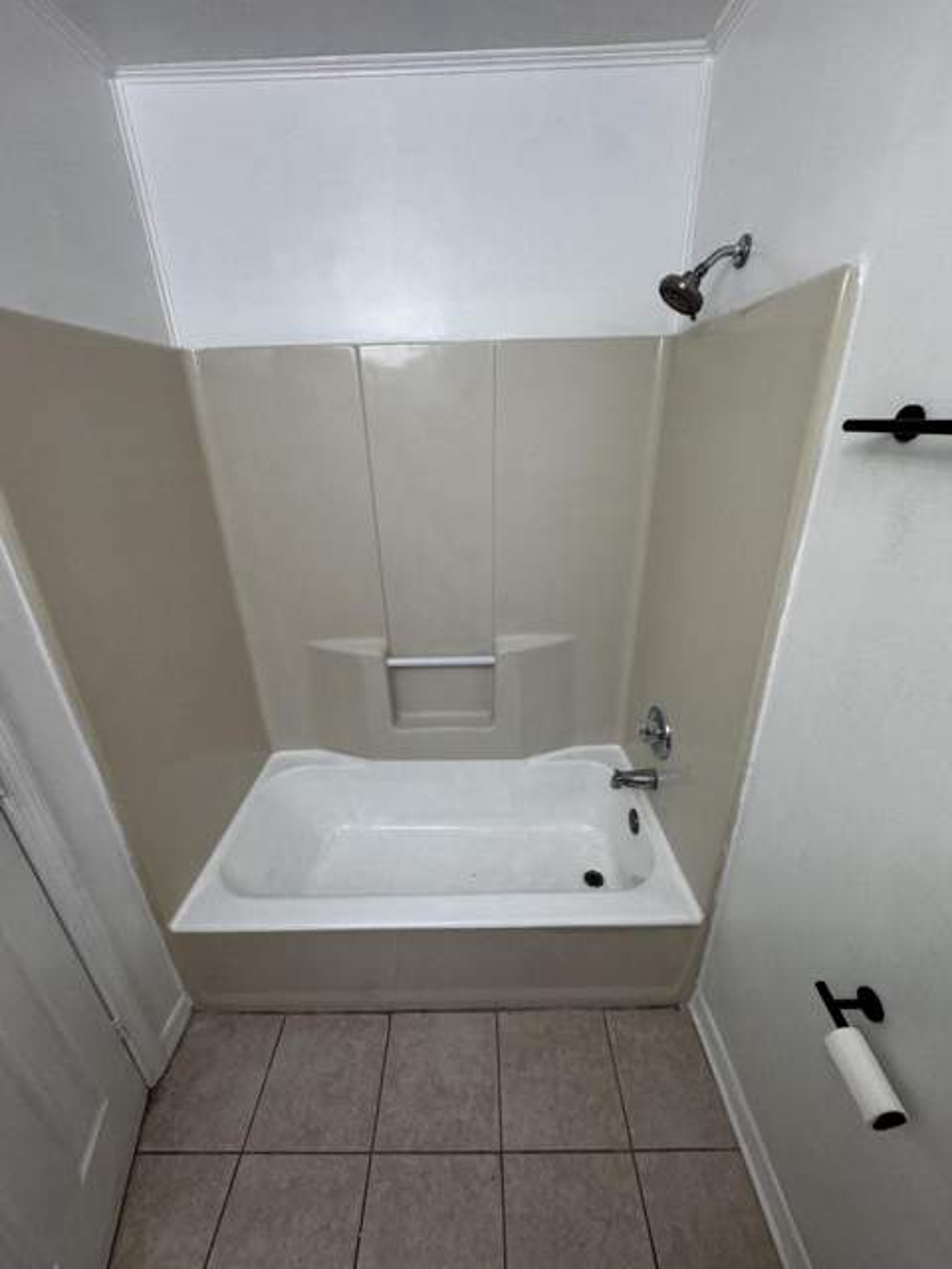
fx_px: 513
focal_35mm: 14
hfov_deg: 85.7
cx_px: 476
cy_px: 634
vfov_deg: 102.1
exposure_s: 1/120
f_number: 2.2
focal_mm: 2.22
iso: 125
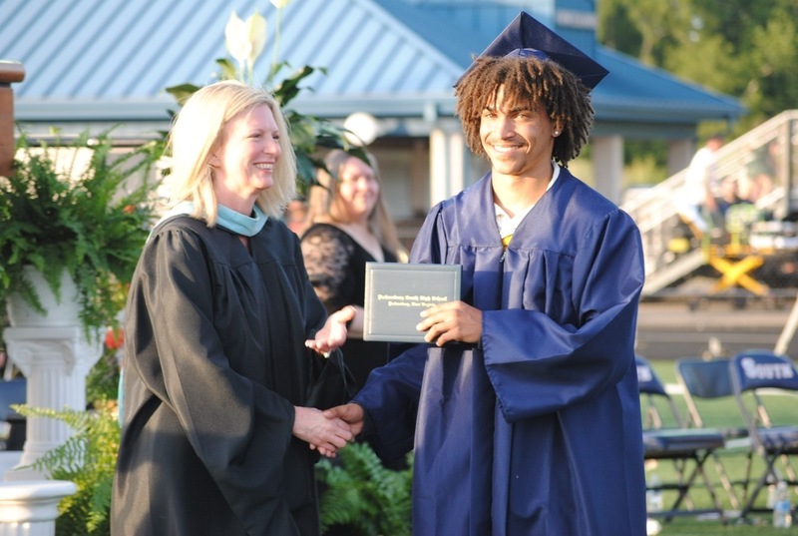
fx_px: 4065
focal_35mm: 183
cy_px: 268
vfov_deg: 7.5
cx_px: 399
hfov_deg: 11.2
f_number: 4.8
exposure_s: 1/125
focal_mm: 122
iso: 250
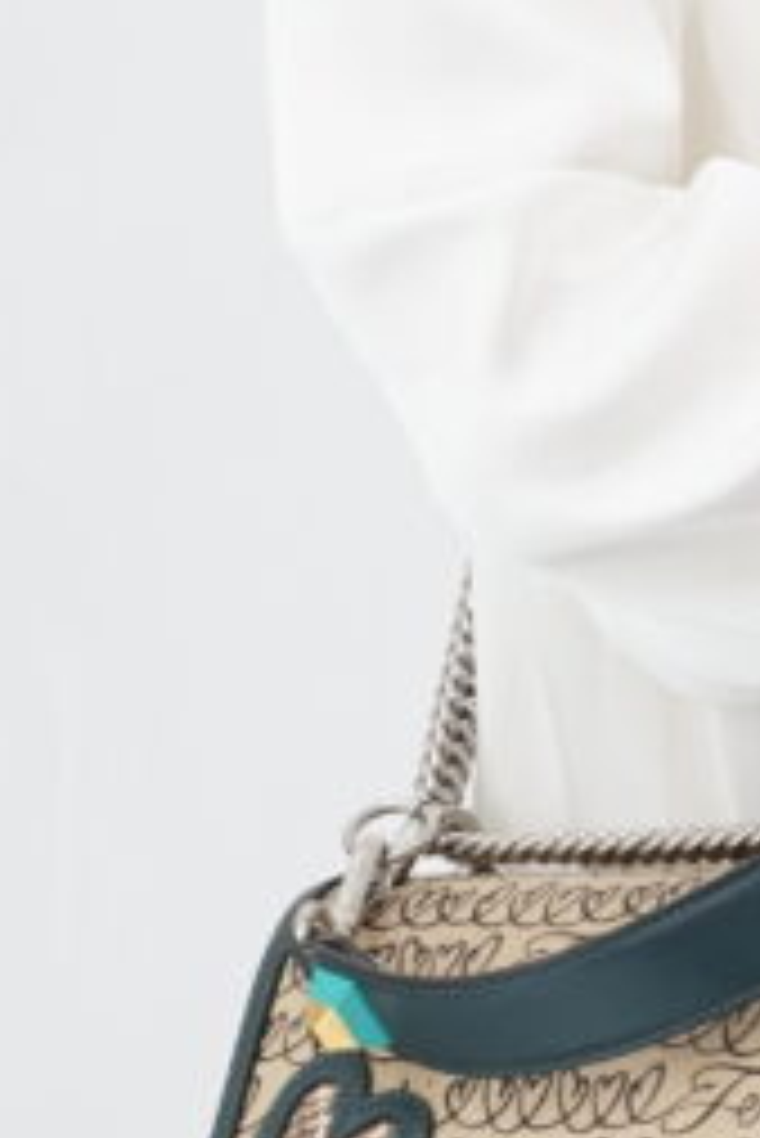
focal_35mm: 202
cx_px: 933
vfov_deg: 10.2
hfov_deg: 6.8
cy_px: 747
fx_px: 6387
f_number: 6.3
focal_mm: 50
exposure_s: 1/8
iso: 640
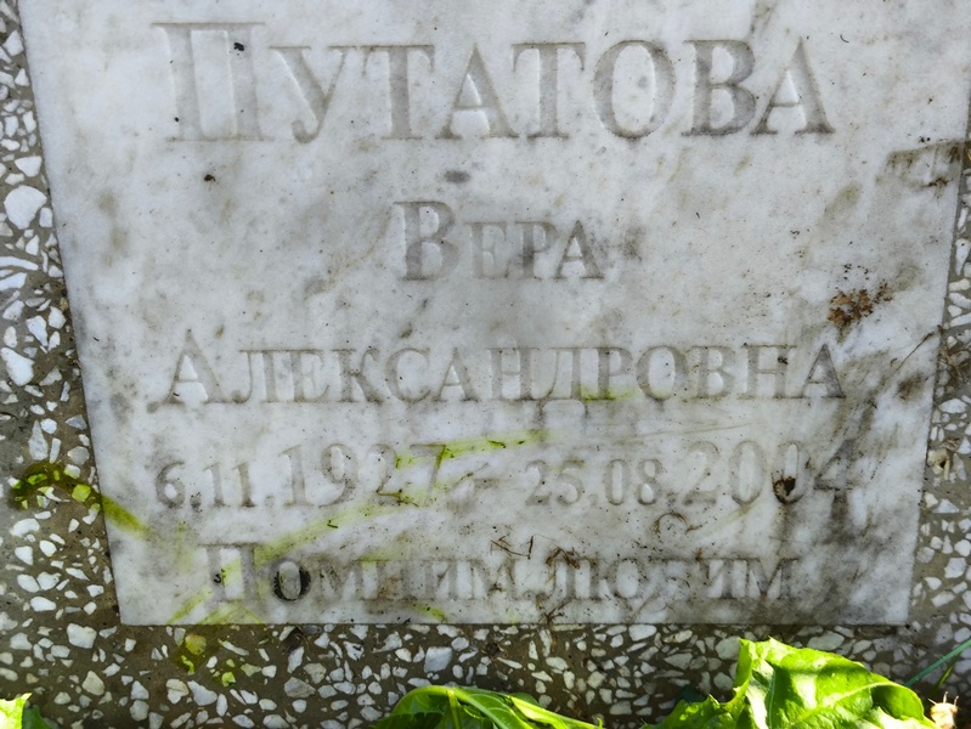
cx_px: 486
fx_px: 1403
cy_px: 364
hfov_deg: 38.2
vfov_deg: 29.1
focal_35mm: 50
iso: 50
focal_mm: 4.71
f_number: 1.7
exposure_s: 1/185
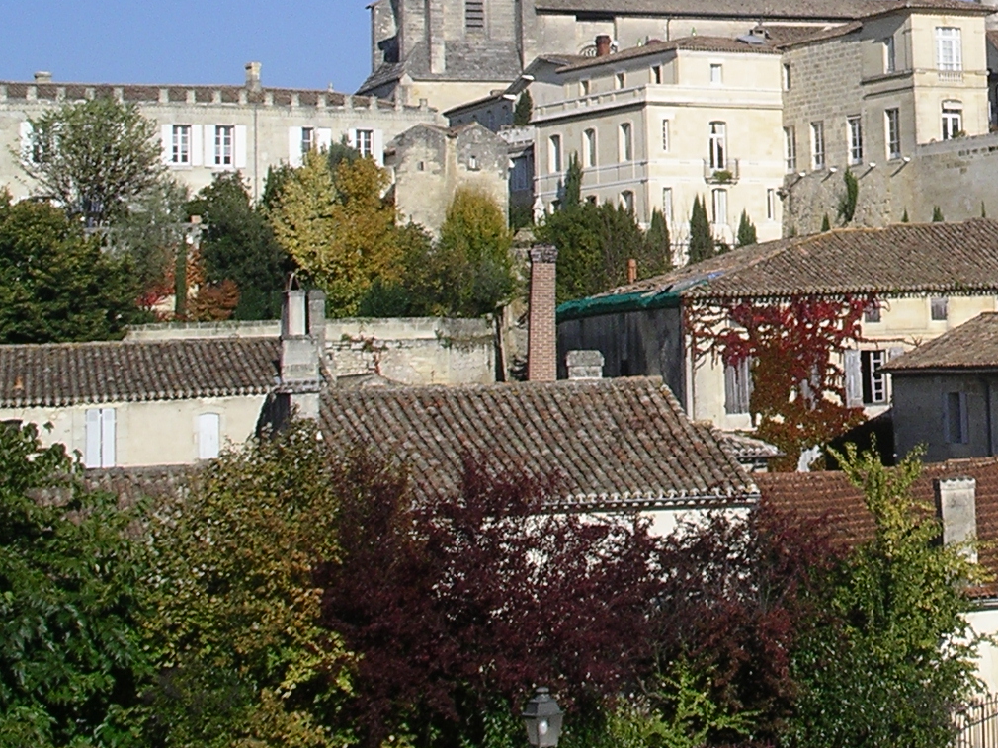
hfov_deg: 19.6
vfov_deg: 15.1
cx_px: 1162
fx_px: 2738
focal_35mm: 95
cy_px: -121
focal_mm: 7.8
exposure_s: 1/494
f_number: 6
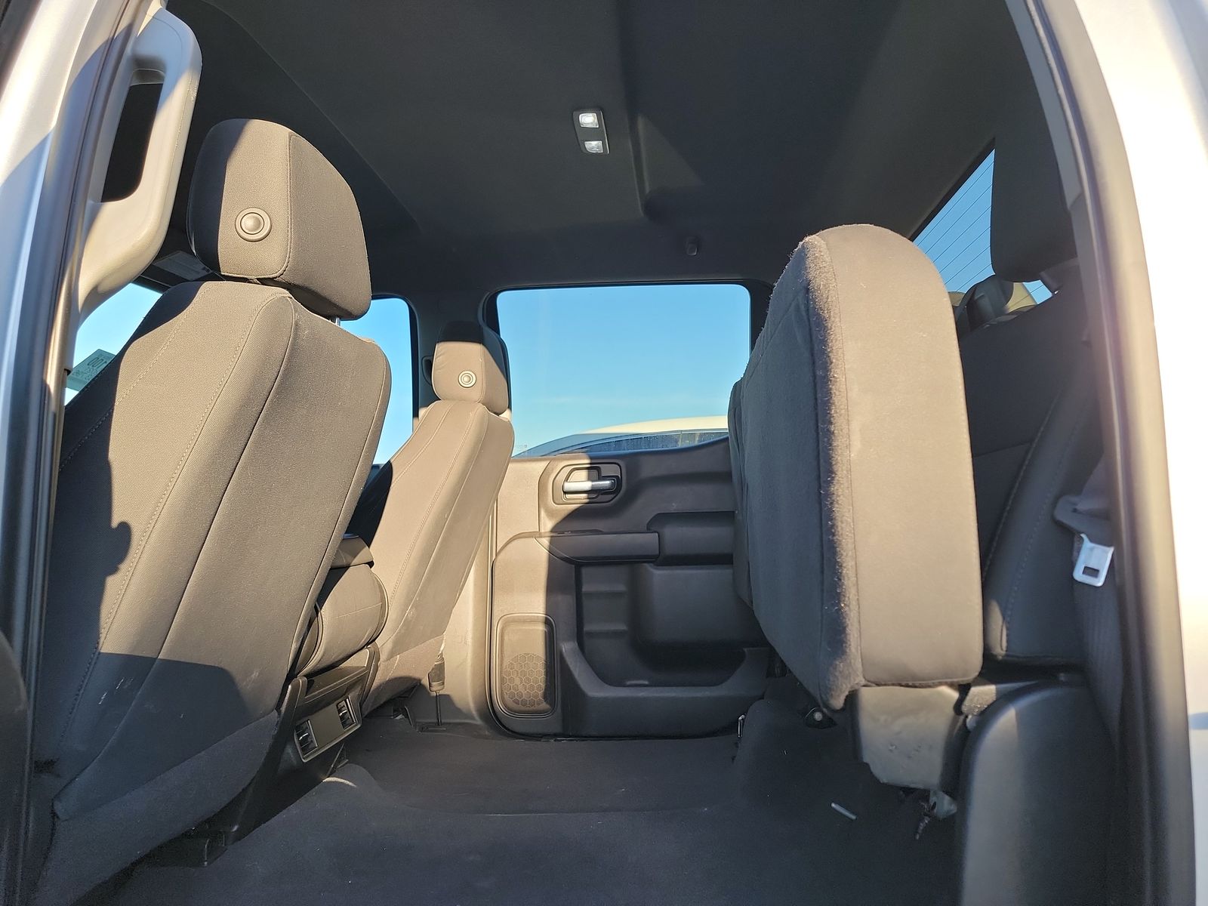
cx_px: 604
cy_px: 453
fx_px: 838
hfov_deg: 71.6
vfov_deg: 56.8
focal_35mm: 24
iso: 99
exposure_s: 1/119
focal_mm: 6.7
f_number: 1.8
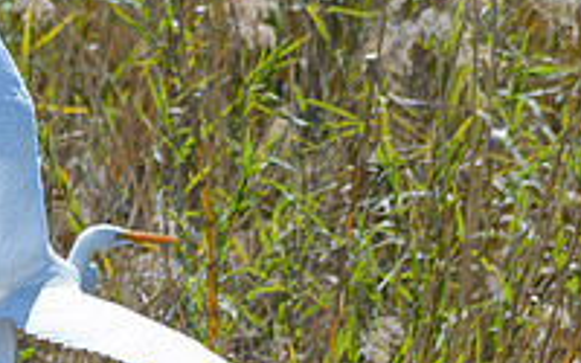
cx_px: -74
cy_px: 473
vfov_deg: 0.6
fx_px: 36830
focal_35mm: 2326
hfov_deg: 0.9
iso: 1400
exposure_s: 1/2000
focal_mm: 500
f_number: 8
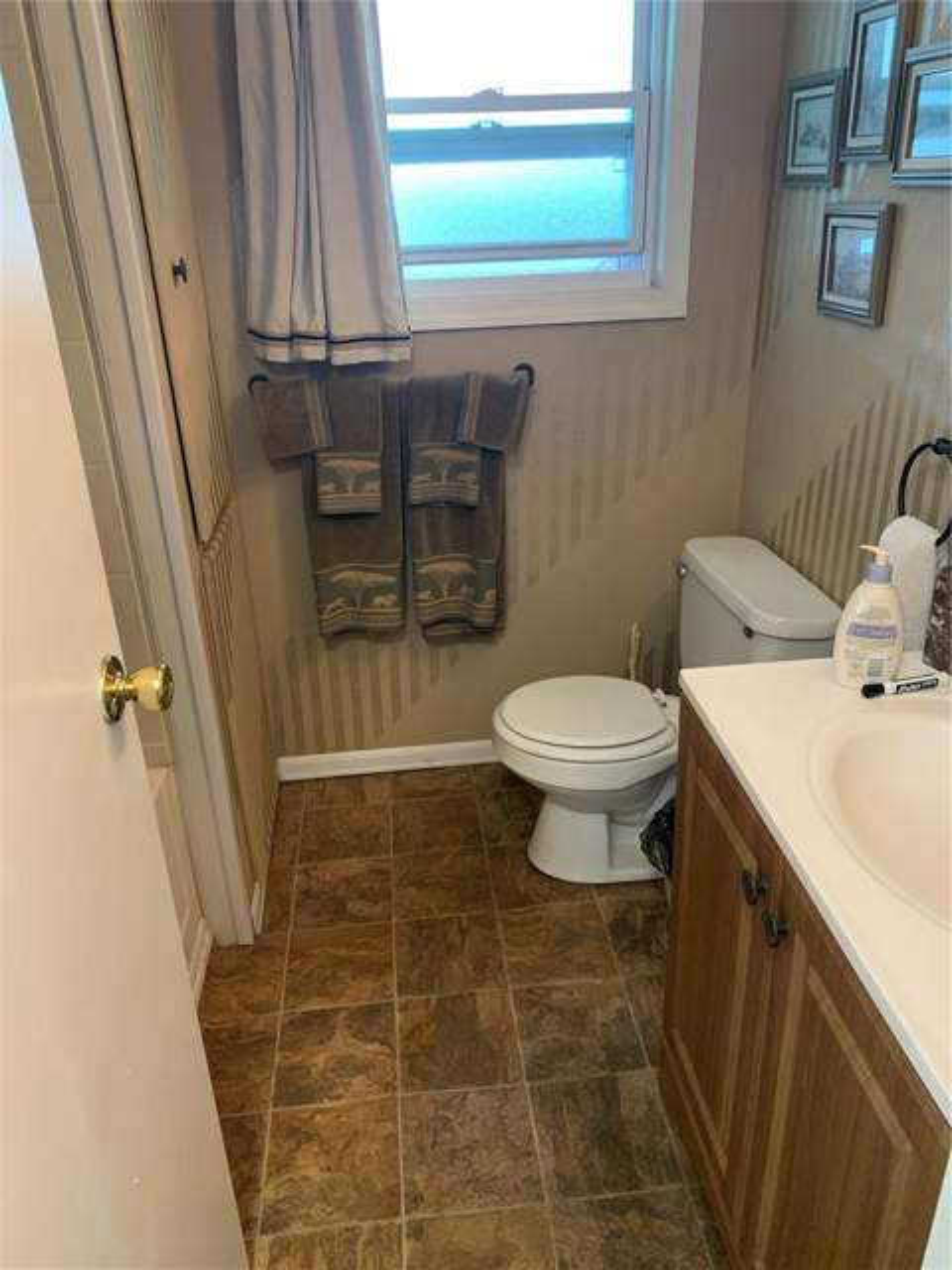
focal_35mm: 26
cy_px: 635
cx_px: 476
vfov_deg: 67.3
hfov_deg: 53.1
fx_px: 953
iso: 250
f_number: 1.8
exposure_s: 1/60
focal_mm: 4.25
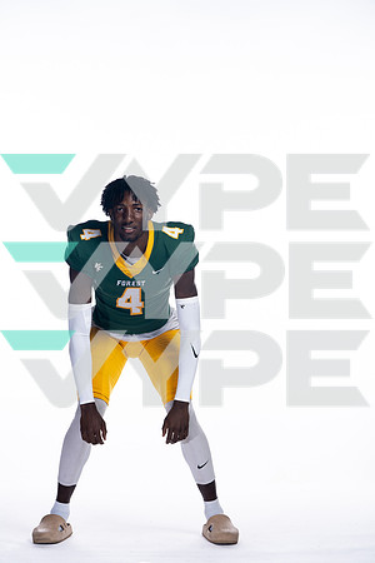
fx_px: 1797
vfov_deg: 17.8
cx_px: 188
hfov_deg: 11.9
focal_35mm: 115
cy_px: 282
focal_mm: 115
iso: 400
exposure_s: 1/250
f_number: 6.3
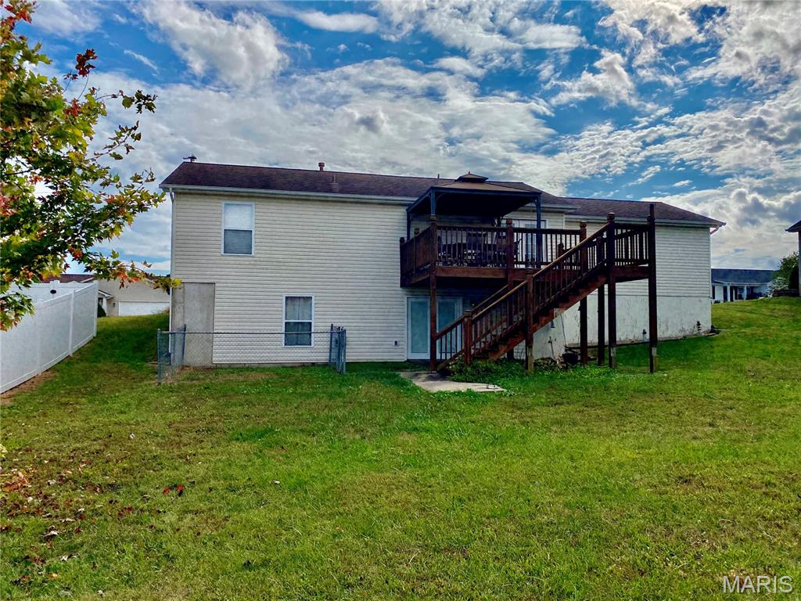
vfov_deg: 53.1
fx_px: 602
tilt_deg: +2.0
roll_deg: -0.9
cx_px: 400
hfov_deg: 67.3
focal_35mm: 26
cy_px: 300
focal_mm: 4.25
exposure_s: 1/8850
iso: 32
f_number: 1.8
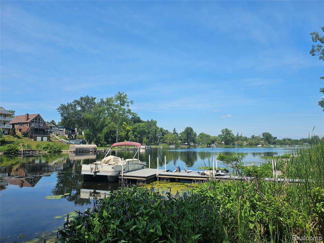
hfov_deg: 73.9
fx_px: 215
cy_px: 122
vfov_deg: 58.9
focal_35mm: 23
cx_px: 162
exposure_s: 1/902
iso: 10
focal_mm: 6.3
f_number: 1.7
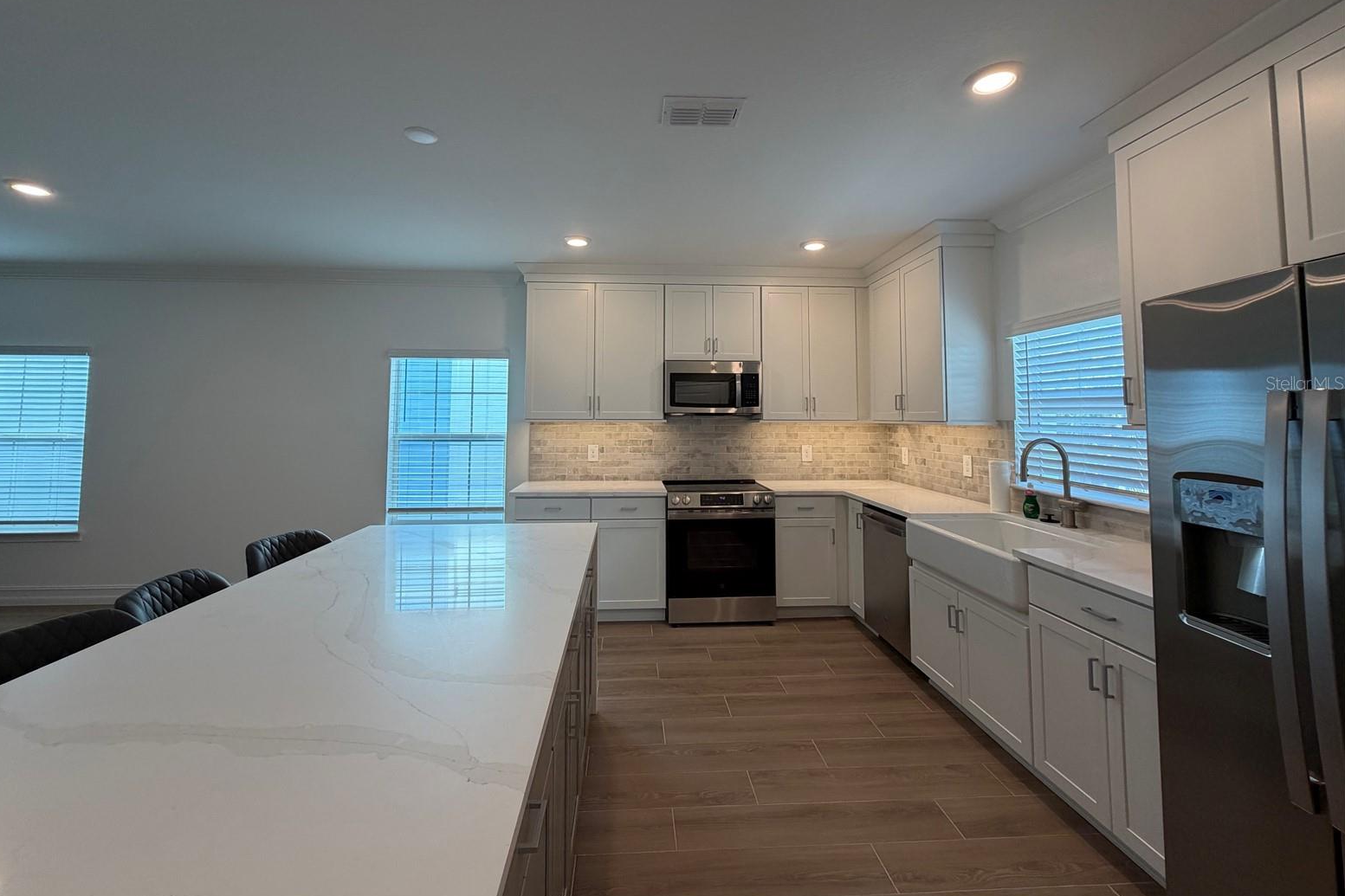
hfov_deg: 100.4
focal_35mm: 15
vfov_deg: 76.8
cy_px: 383
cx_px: 655
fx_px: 560
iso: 125
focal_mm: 2.22
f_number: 2.2
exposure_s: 1/120
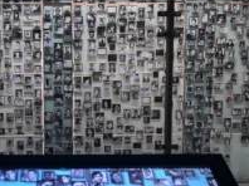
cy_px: 156
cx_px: 64
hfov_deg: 36.7
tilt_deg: -6.2
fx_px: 366
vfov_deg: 27.8
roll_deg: -0.1
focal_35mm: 51
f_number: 1.8
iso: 40
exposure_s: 1/20
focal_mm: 3.99
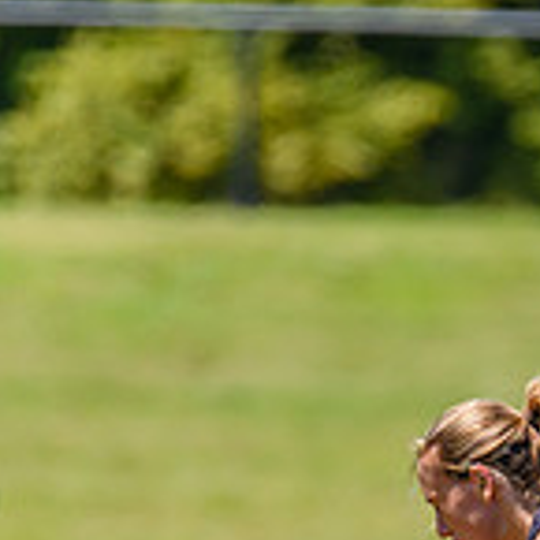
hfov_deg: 0.8
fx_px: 40028
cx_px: 828
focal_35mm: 2268
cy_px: 641
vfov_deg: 0.8
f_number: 7.1
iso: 800
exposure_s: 1/2000
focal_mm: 600
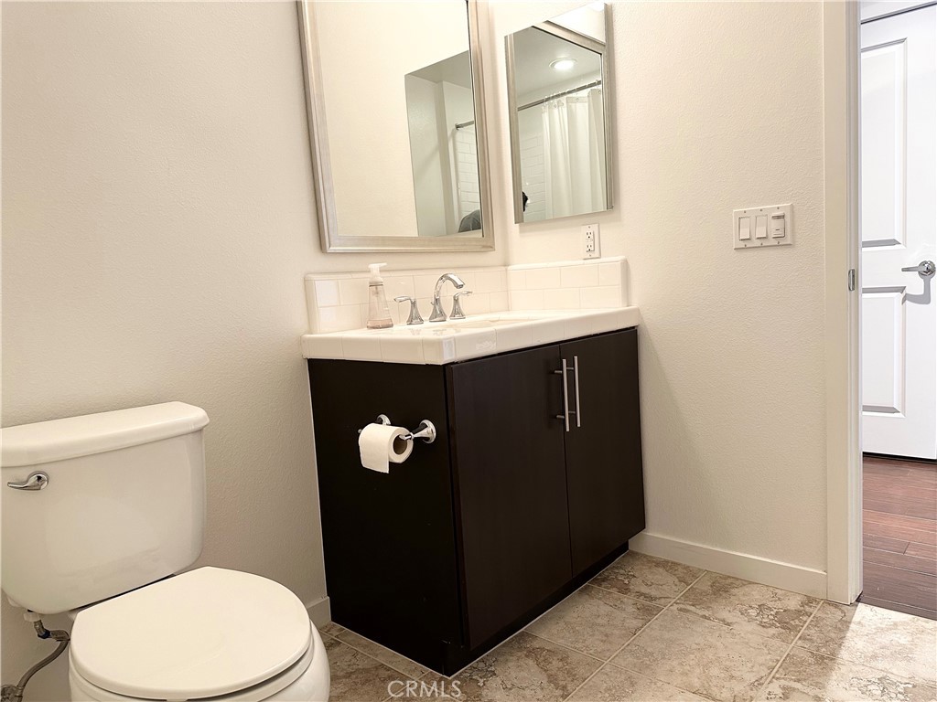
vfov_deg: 56.8
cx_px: 468
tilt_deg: -7.8
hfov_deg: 71.6
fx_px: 650
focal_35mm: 24
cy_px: 351
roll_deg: +3.6
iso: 250
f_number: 1.78
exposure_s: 1/60
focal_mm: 6.86
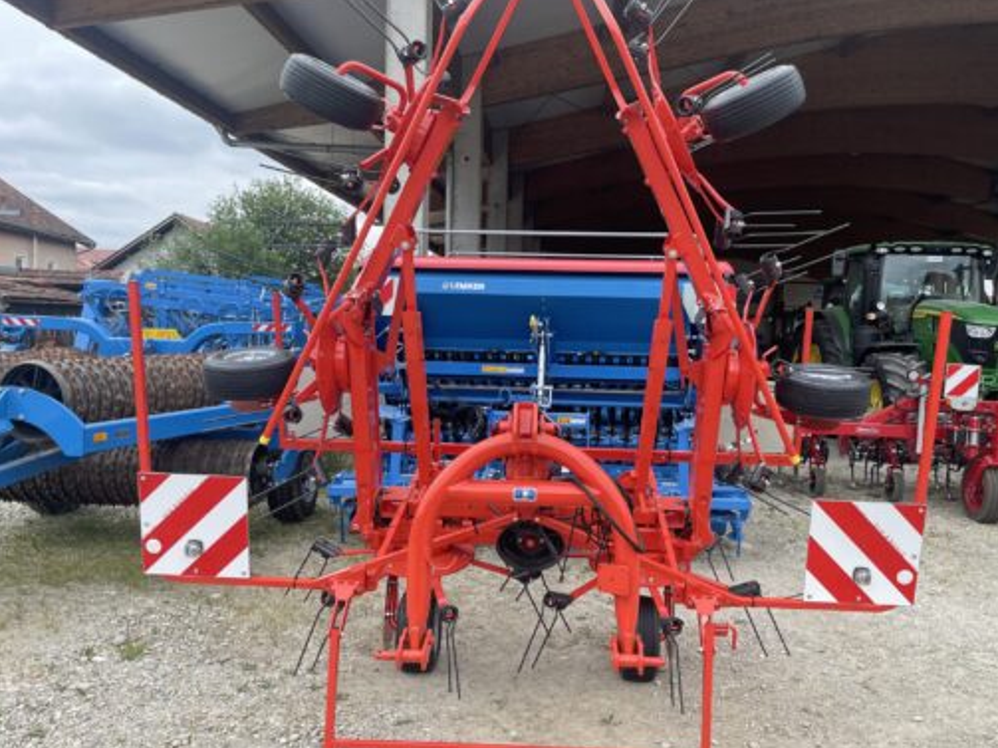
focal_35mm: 31
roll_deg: -2.2
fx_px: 894
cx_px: 530
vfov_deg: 45.4
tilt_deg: -2.4
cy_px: 377
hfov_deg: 58.3
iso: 32
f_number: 1.6
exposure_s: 1/868
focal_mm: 4.2
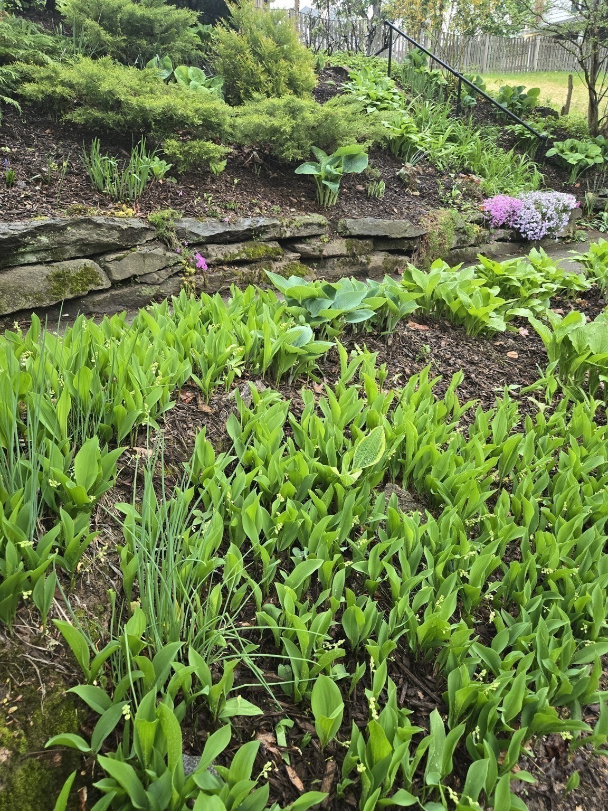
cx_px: 304
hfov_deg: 58.9
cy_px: 406
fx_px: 539
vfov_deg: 73.9
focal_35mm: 23
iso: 200
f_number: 1.8
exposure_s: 1/180
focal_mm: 5.4
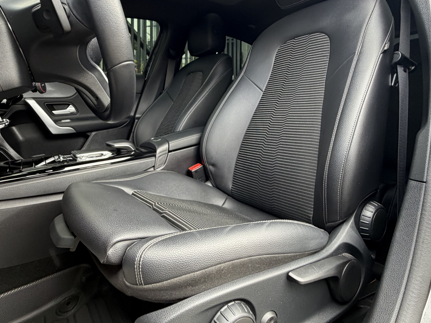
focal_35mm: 22
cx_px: 203
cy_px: 127
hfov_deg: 76.3
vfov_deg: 60.5
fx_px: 274
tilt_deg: -2.0
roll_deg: -0.2
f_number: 2.2
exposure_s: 1/121
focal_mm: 2.22
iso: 160
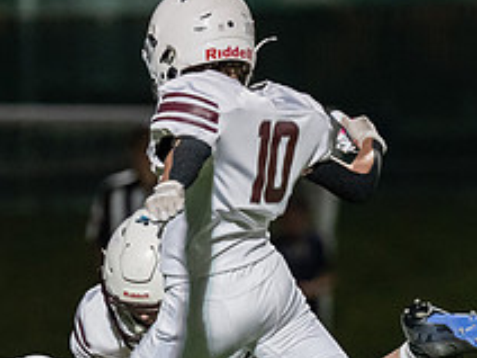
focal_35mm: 789
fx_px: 10872
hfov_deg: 2.5
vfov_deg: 1.9
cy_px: 155
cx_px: 240
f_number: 2.8
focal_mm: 200
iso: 3200
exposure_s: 1/1250
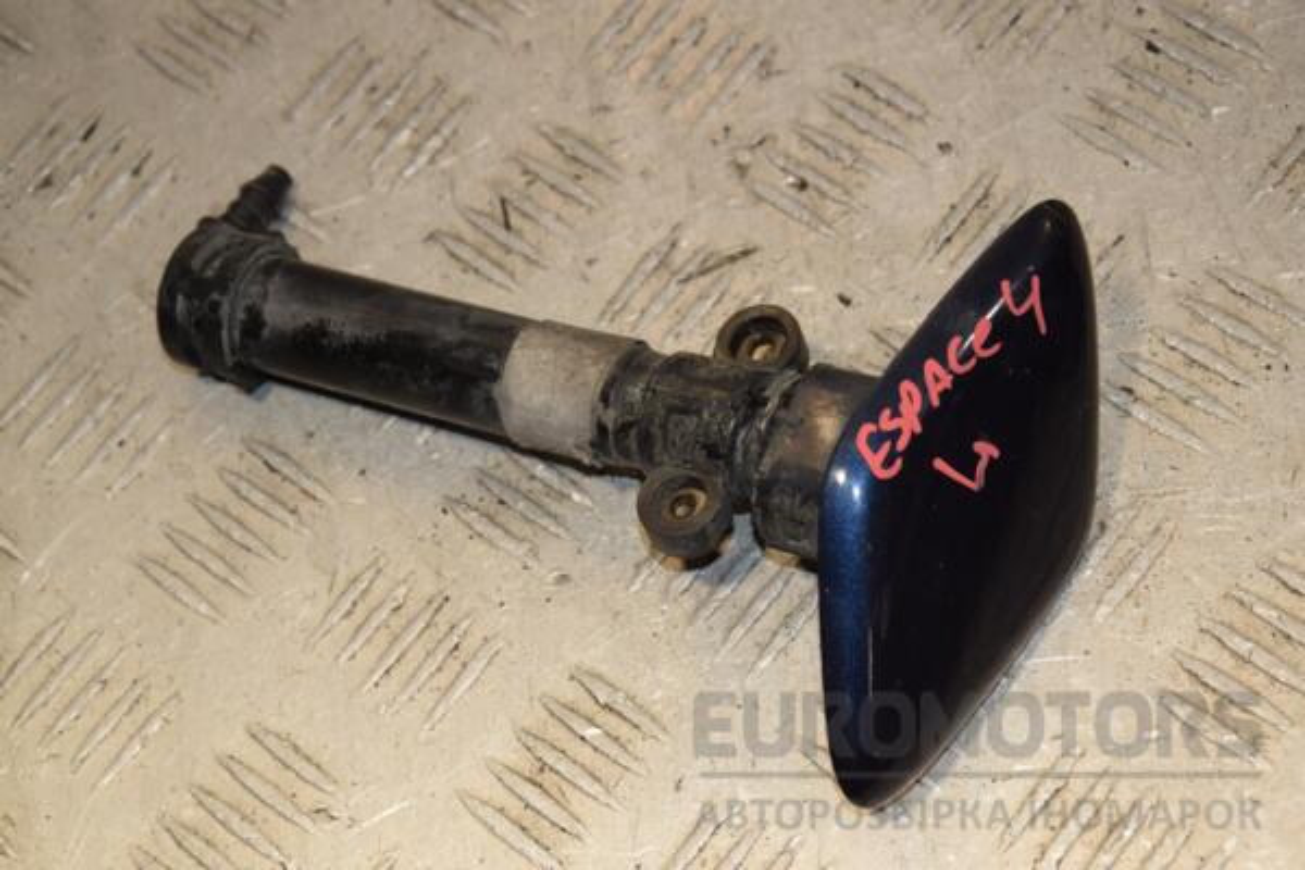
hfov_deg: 20.6
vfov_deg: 13.8
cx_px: 652
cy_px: 435
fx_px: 3588
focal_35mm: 99
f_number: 8
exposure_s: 1/200
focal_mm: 66
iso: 800
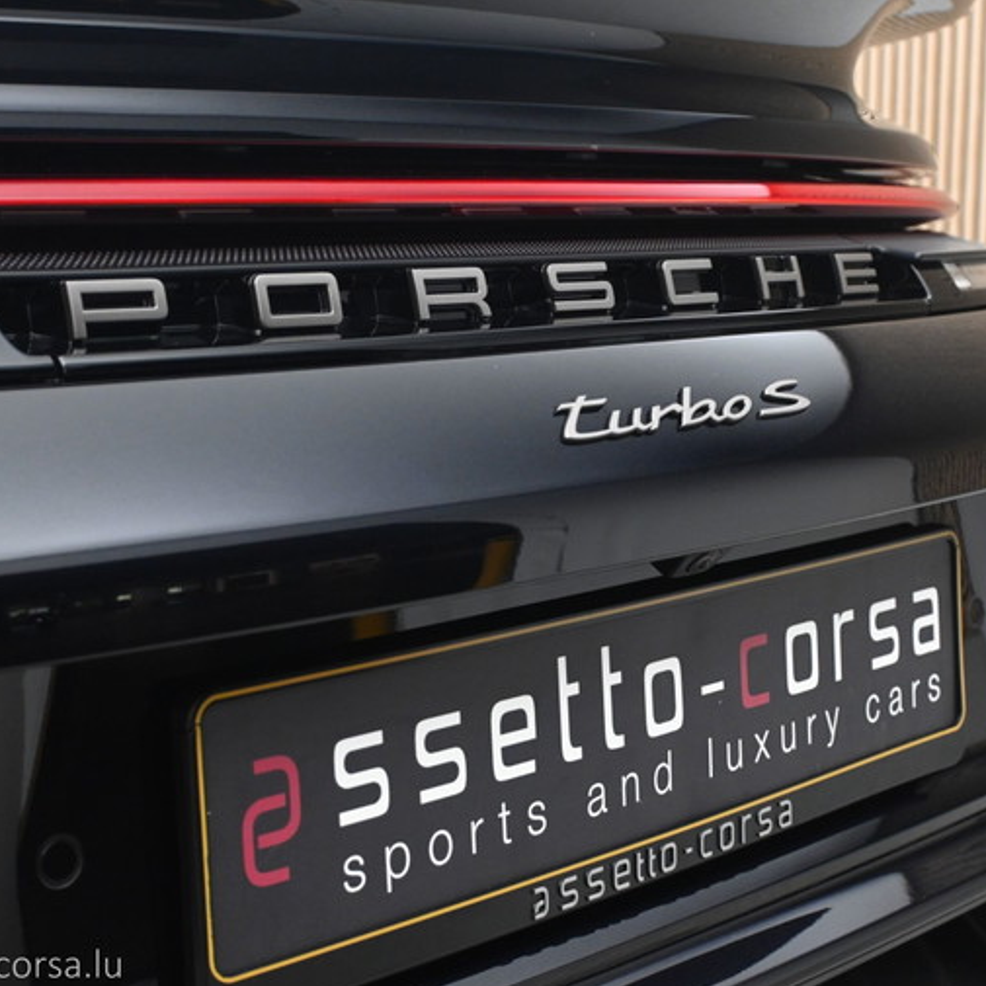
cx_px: 518
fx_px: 2029
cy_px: 498
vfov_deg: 27.3
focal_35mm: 63
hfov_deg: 27.3
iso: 2000
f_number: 5
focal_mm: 32.5
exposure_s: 1/50
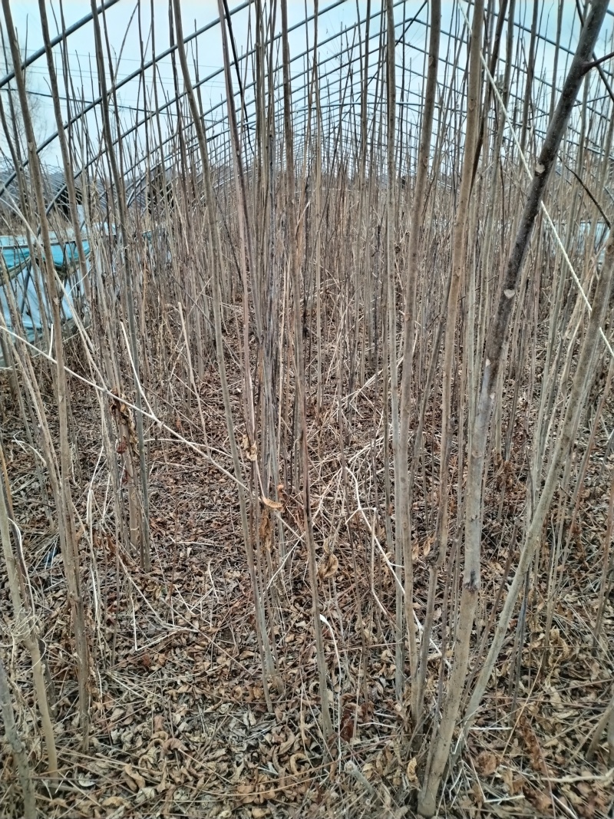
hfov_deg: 53.1
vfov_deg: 67.3
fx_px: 615
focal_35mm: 26
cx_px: 307
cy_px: 410
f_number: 1.8
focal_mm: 4.25
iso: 100
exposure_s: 1/329
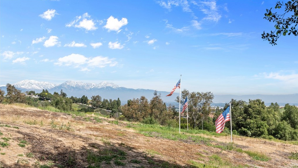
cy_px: 98
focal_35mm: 36
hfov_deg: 55.3
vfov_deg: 32.8
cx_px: 150
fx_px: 284
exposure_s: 1/1600
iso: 400
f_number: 9
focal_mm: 34
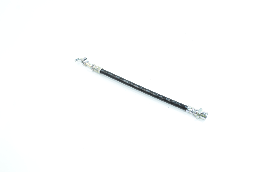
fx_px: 312
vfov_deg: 30.8
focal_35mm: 44
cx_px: 129
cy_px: 86
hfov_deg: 45.0
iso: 100
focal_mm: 29
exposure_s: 1/25
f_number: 7.1
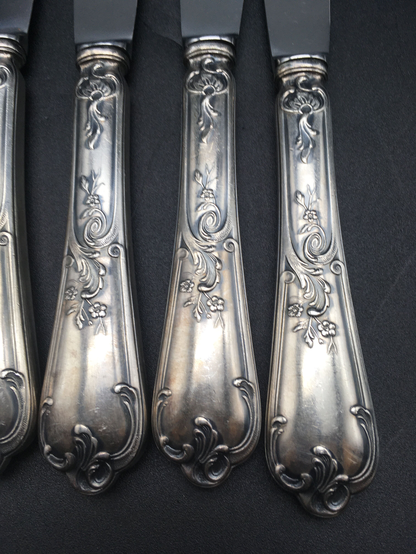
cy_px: 277
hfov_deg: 48.2
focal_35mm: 29
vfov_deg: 61.7
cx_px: 208
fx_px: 465
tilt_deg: -75.7
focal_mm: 4.15
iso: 25
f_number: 2.2
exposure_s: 1/184
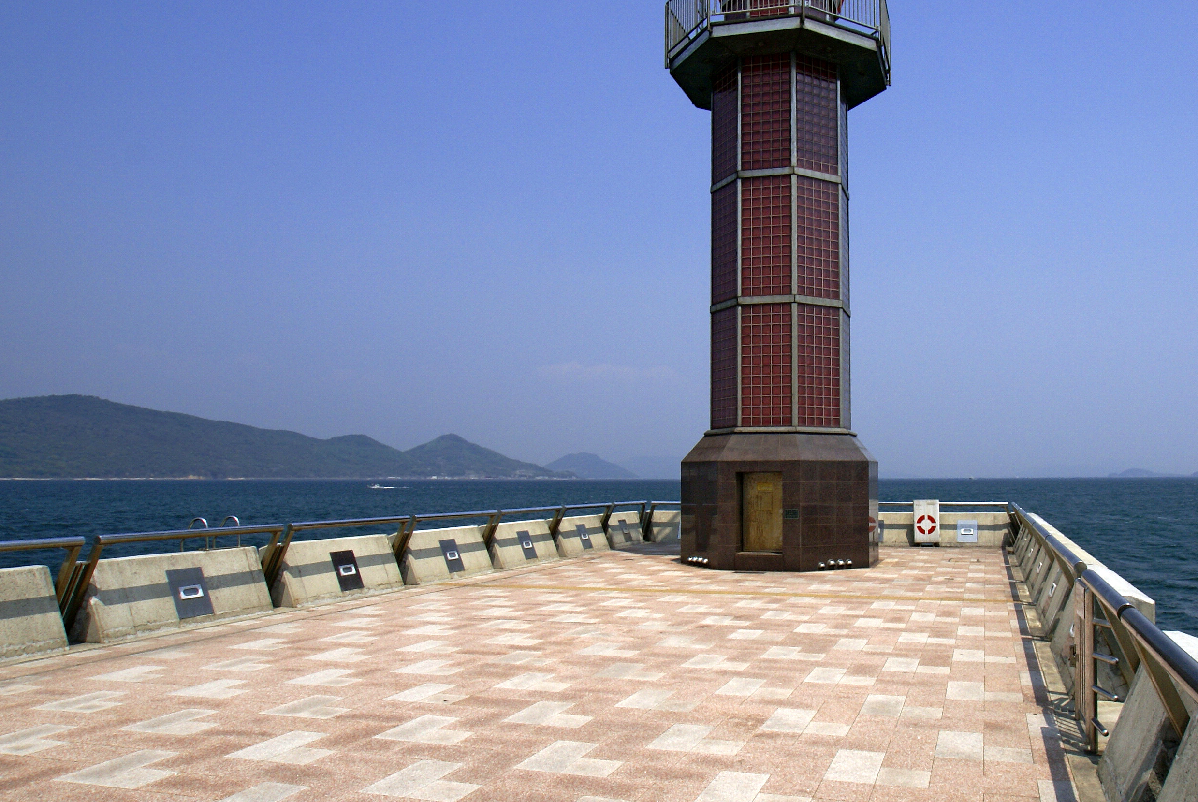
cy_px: 406
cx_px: 783
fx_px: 859
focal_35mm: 26
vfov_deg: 50.1
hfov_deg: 68.1
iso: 100
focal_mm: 11
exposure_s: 1/125
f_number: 10
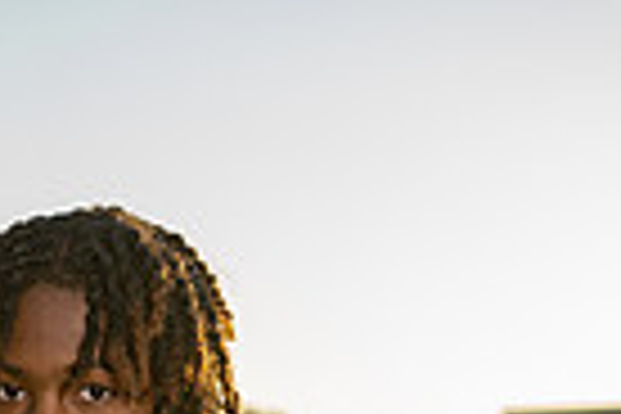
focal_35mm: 179
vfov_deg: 7.2
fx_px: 3088
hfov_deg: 11.4
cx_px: 126
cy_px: 972
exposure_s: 1/250
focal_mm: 55
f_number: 4.5
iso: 64
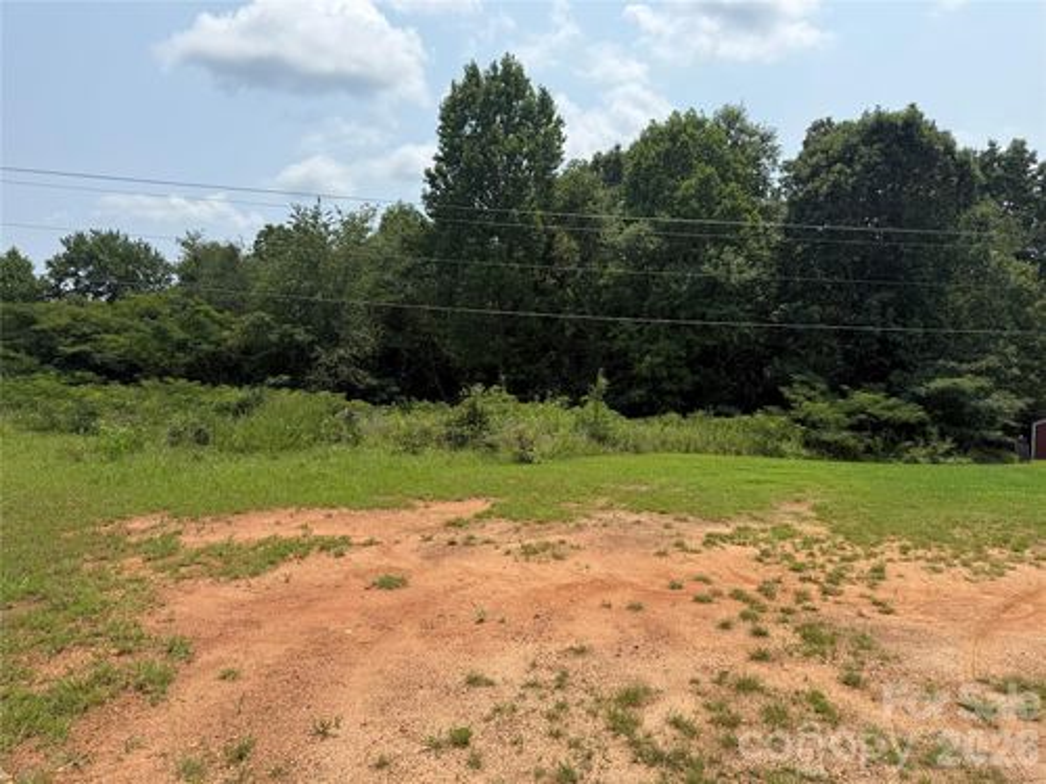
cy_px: 392
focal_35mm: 24
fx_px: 725
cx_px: 523
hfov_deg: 71.6
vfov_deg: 56.8
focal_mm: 6.76
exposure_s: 1/5319
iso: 80
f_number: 1.78
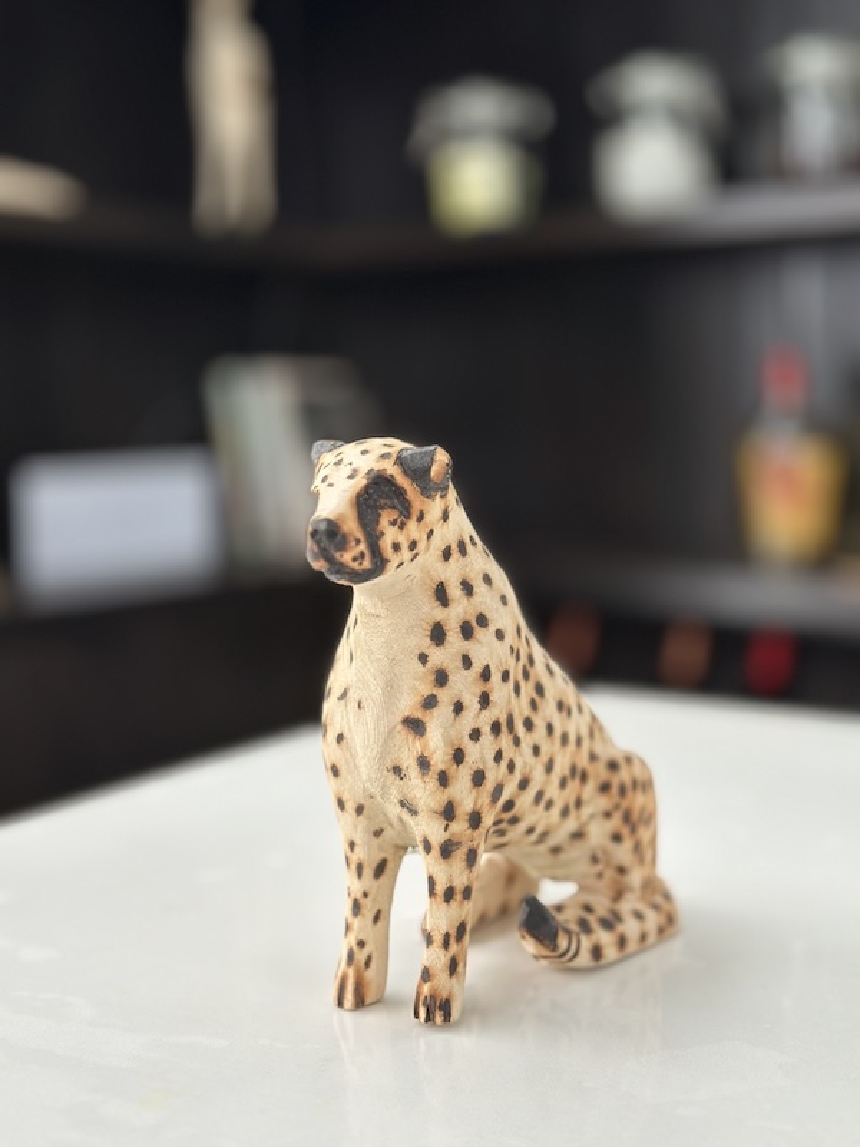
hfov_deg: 30.3
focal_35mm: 48
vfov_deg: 39.7
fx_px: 1590
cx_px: 430
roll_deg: +0.6
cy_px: 574
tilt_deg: -5.7
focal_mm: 6.86
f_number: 1.78
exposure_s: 1/953
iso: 80
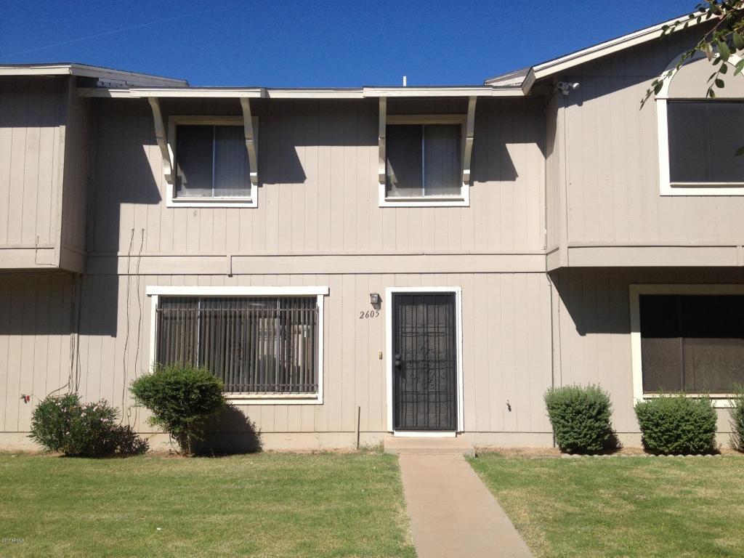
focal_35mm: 35
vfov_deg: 40.7
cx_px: 372
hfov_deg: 52.6
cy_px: 279
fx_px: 752
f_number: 2.4
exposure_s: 1/2208
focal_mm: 4.28
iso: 50
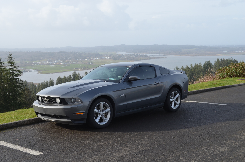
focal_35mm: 48
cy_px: 81
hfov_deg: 41.2
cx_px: 122
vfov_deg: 28.0
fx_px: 326
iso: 160
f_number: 8
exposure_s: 1/250
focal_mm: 32
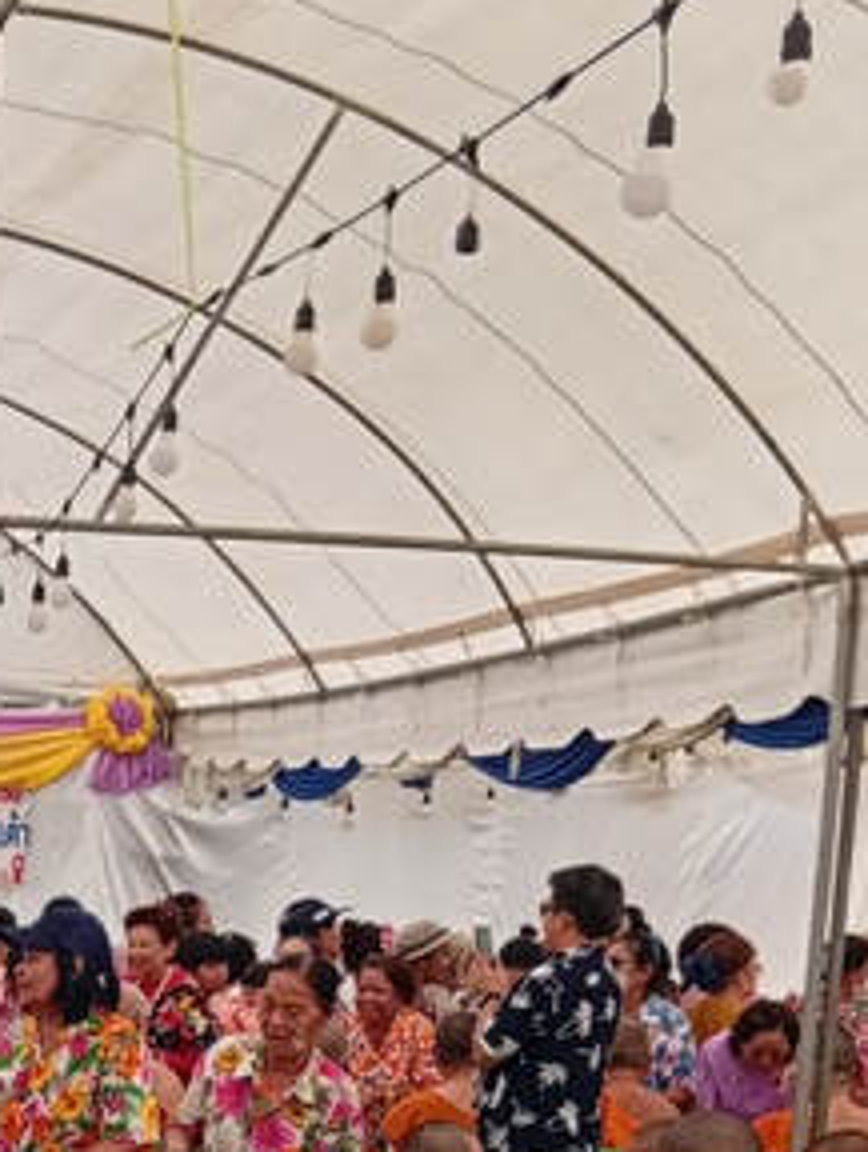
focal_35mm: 72
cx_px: -296
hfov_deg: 18.8
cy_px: 1358
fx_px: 2400
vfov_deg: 24.6
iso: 91
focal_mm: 3.96
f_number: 1.8
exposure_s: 1/100
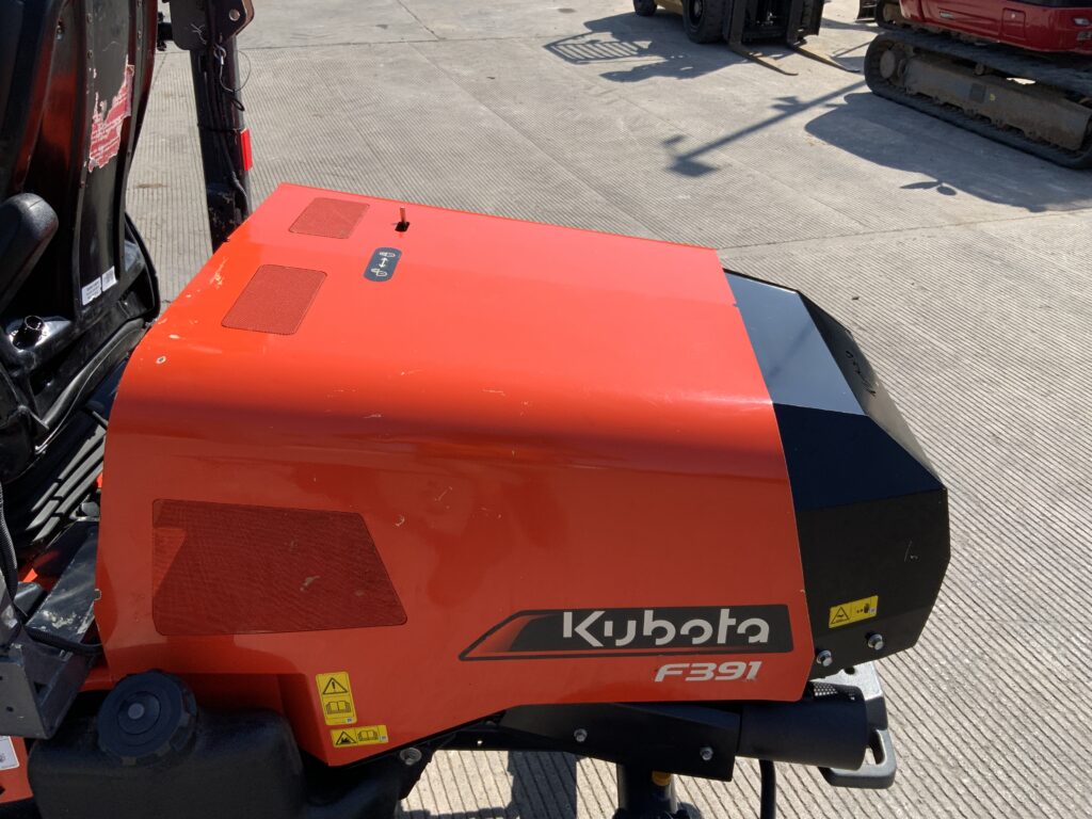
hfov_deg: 61.7
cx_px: 546
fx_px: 915
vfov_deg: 48.2
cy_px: 410
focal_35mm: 29
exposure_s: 1/1377
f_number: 1.8
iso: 16
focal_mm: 3
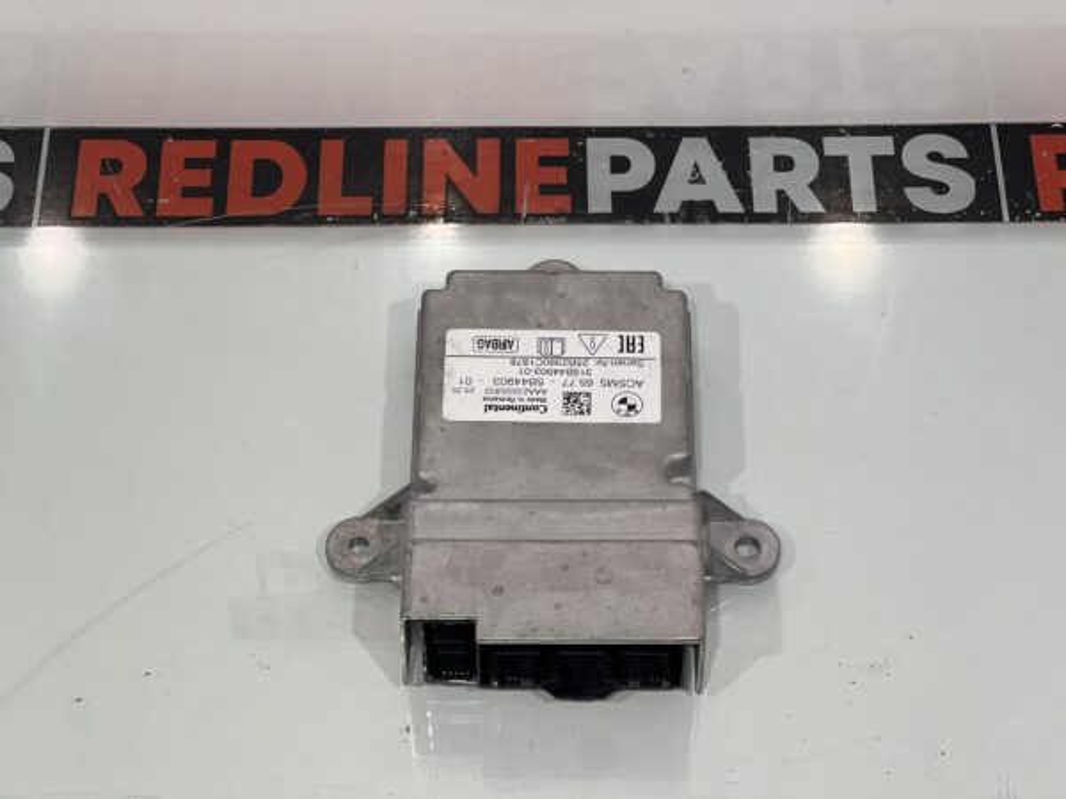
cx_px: 533
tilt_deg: -53.7
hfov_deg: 25.3
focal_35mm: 77
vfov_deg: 19.1
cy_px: 400
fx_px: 2371
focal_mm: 9
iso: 100
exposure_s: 1/120
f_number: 2.8
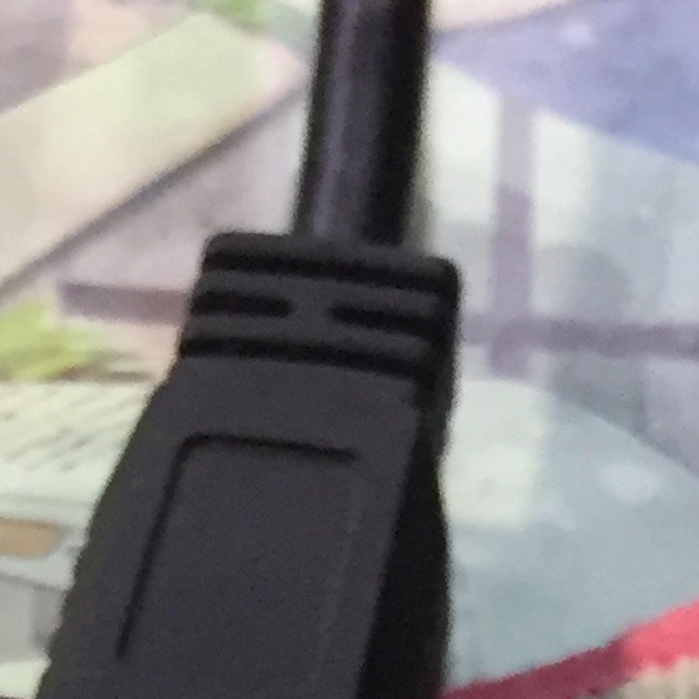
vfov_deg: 8.8
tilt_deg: -63.5
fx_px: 3770
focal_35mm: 165
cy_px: 2057
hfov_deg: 10.6
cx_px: 437
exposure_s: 1/30
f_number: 2.2
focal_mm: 4.15
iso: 100
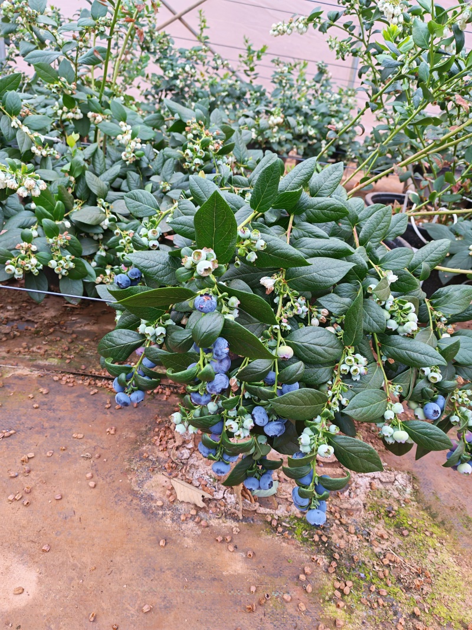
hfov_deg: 56.8
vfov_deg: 71.6
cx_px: 236
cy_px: 315
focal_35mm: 24
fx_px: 436
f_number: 1.95
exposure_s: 1/50
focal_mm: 6.67
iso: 320
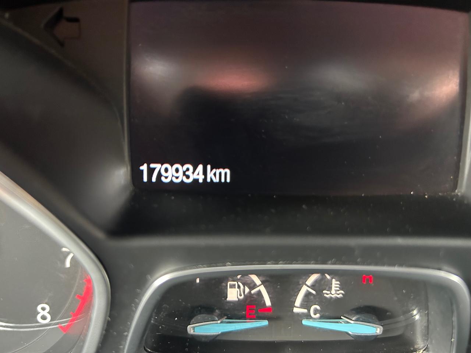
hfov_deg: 67.3
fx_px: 354
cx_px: 236
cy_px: 176
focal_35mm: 26
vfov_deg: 53.1
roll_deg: +0.4
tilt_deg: -25.3
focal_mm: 5.7
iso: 640
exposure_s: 1/31
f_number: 1.5
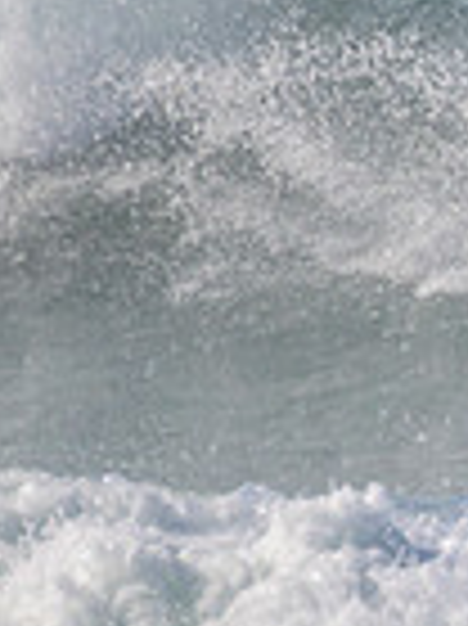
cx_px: 1179
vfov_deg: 0.6
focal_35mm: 3213
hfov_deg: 0.5
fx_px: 58008
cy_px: 164
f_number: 11
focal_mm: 800
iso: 900
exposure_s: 1/2000
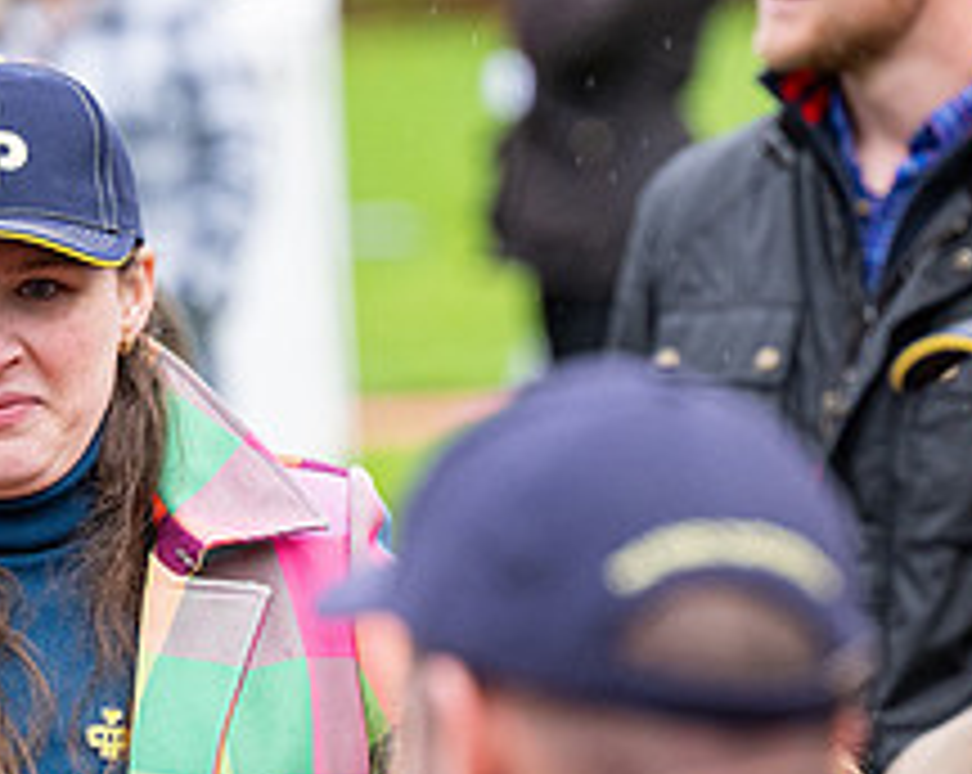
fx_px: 16052
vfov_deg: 2.8
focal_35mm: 559
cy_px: 738
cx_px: 162
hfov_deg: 3.5
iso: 1000
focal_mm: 190
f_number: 4
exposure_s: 1/800
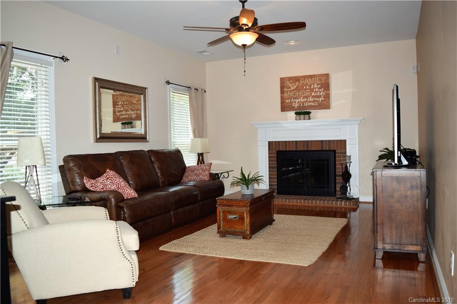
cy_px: 152
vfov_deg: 43.6
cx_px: 228
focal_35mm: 30
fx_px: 381
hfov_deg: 61.9
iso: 100
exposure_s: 1/60
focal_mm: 20
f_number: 3.5
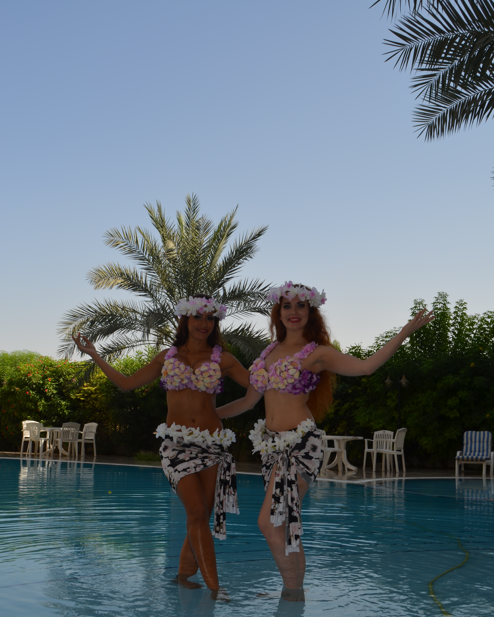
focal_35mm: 41
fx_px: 749
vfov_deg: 44.8
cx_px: 247
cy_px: 293
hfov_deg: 36.5
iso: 100
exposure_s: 1/200
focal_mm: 24
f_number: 9
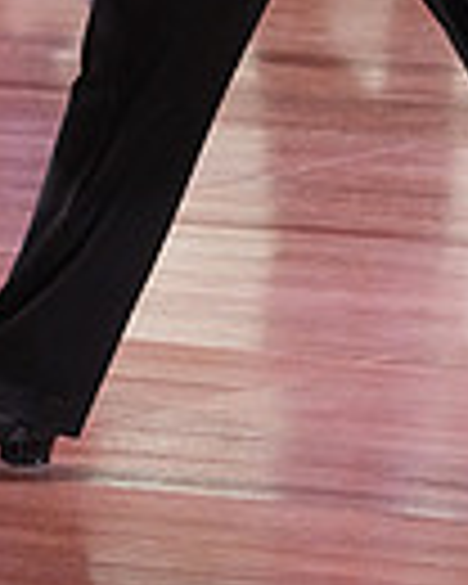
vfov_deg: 3.6
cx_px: -43
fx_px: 9159
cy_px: -320
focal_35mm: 529
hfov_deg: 2.9
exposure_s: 1/200
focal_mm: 126
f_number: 5
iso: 4000
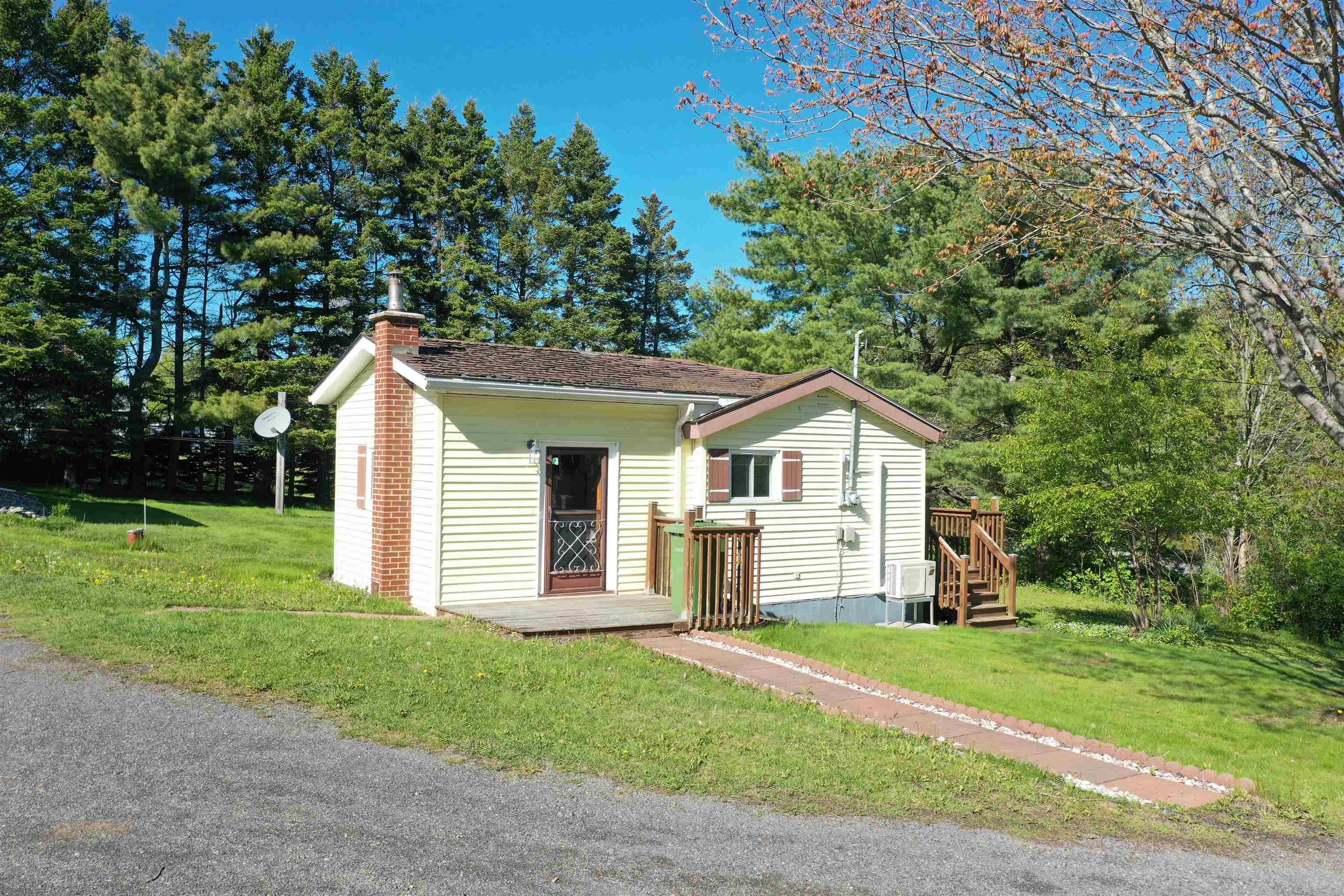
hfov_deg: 65.5
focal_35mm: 28
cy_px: 448
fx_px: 1045
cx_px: 672
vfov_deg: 46.4
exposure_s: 1/320
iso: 100
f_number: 5
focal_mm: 10.26
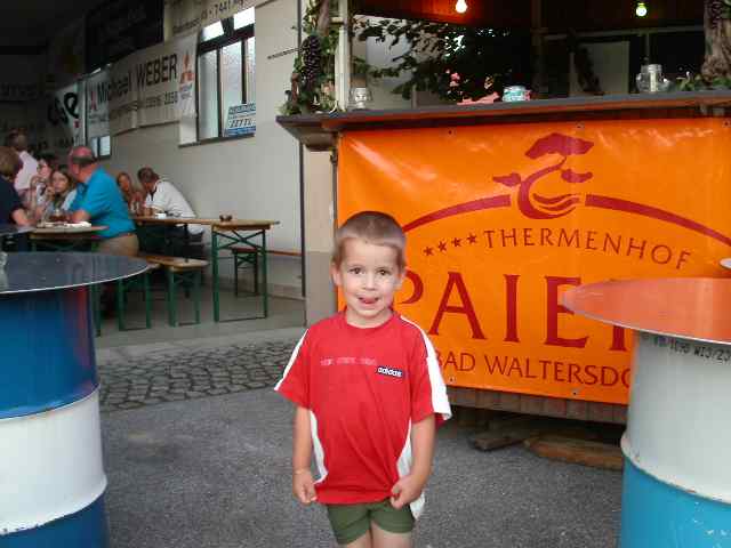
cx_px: 366
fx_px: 802
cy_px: 274
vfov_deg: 37.7
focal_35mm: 38
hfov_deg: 49.0
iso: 100
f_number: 3.5
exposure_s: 1/45
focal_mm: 7.8
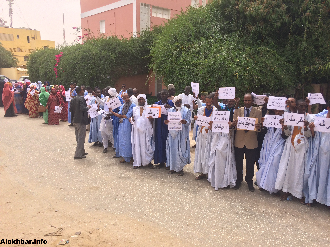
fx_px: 276
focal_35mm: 29
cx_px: 165
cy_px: 124
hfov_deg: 61.7
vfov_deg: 48.2
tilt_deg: -11.9
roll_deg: +0.9
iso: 32
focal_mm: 4.15
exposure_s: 1/1368
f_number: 2.2
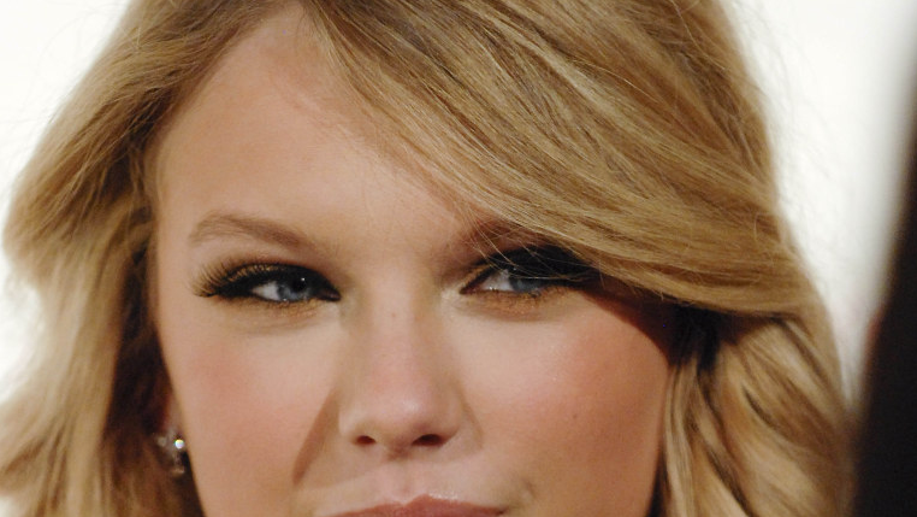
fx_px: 9169
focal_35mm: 377
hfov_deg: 5.7
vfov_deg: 3.2
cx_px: 458
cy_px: 368
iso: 800
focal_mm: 160
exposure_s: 1/400
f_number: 3.2
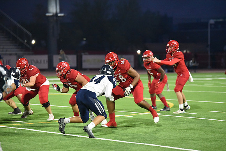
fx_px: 1067
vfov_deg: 8.1
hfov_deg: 12.1
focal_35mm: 170
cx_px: 113
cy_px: 76
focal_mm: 170
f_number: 2.8
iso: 11400
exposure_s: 1/1000
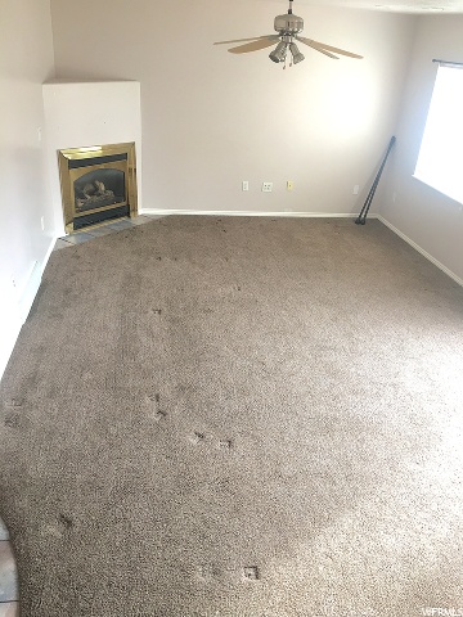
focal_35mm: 29
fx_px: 517
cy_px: 308
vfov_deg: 61.7
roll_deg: -4.5
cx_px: 232
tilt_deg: -26.3
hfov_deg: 48.2
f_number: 2.2
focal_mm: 4.15
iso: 25
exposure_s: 1/15
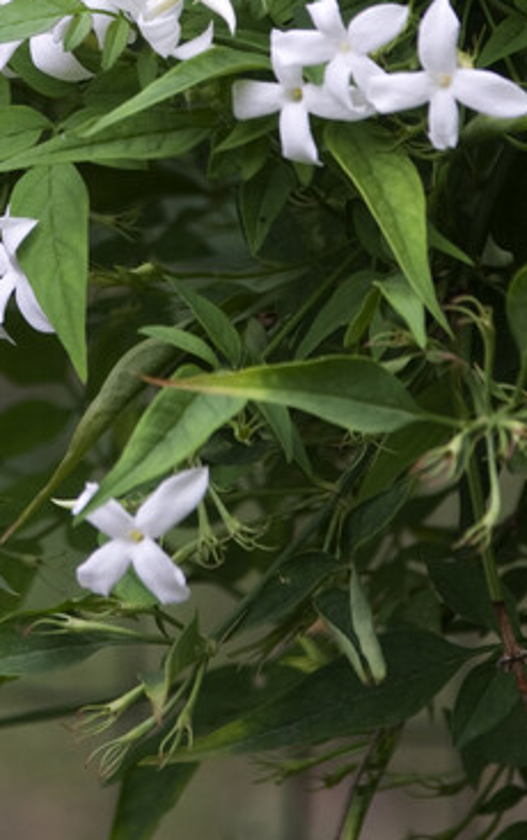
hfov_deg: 4.4
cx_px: 37
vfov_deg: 7.0
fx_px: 6835
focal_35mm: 298
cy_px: -327
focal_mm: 70
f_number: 5.6
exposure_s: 1/60
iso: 200
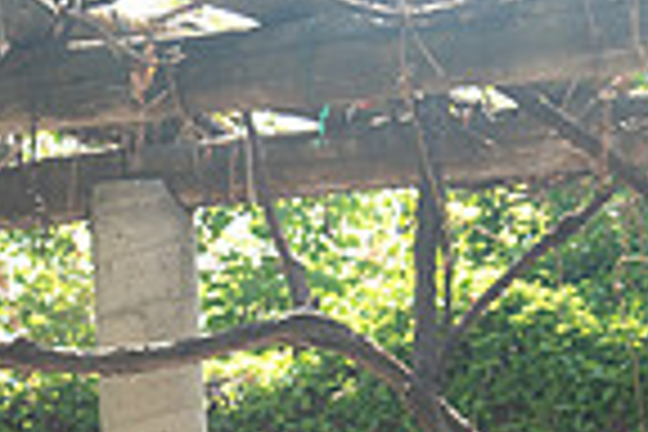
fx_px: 4086
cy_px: 723
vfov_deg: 6.0
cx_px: -124
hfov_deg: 9.0
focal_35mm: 227
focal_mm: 52
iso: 250
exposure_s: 1/160
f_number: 5.6
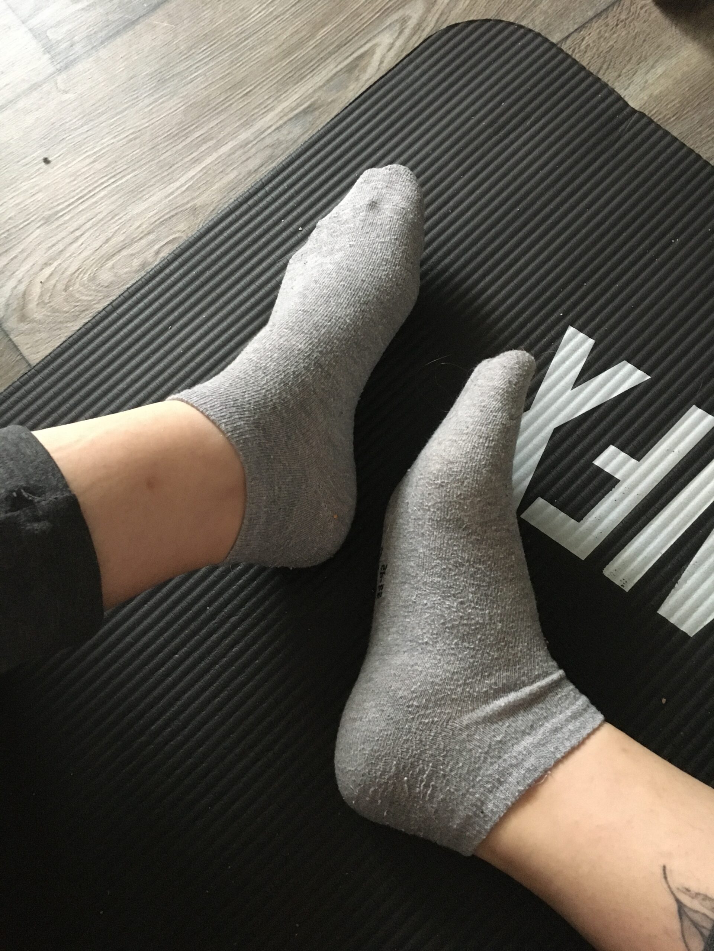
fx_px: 798
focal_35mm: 29
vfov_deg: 61.7
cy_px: 476
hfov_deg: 48.2
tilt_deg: -74.8
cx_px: 357
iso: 250
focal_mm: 4.15
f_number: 2.2
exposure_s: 1/17
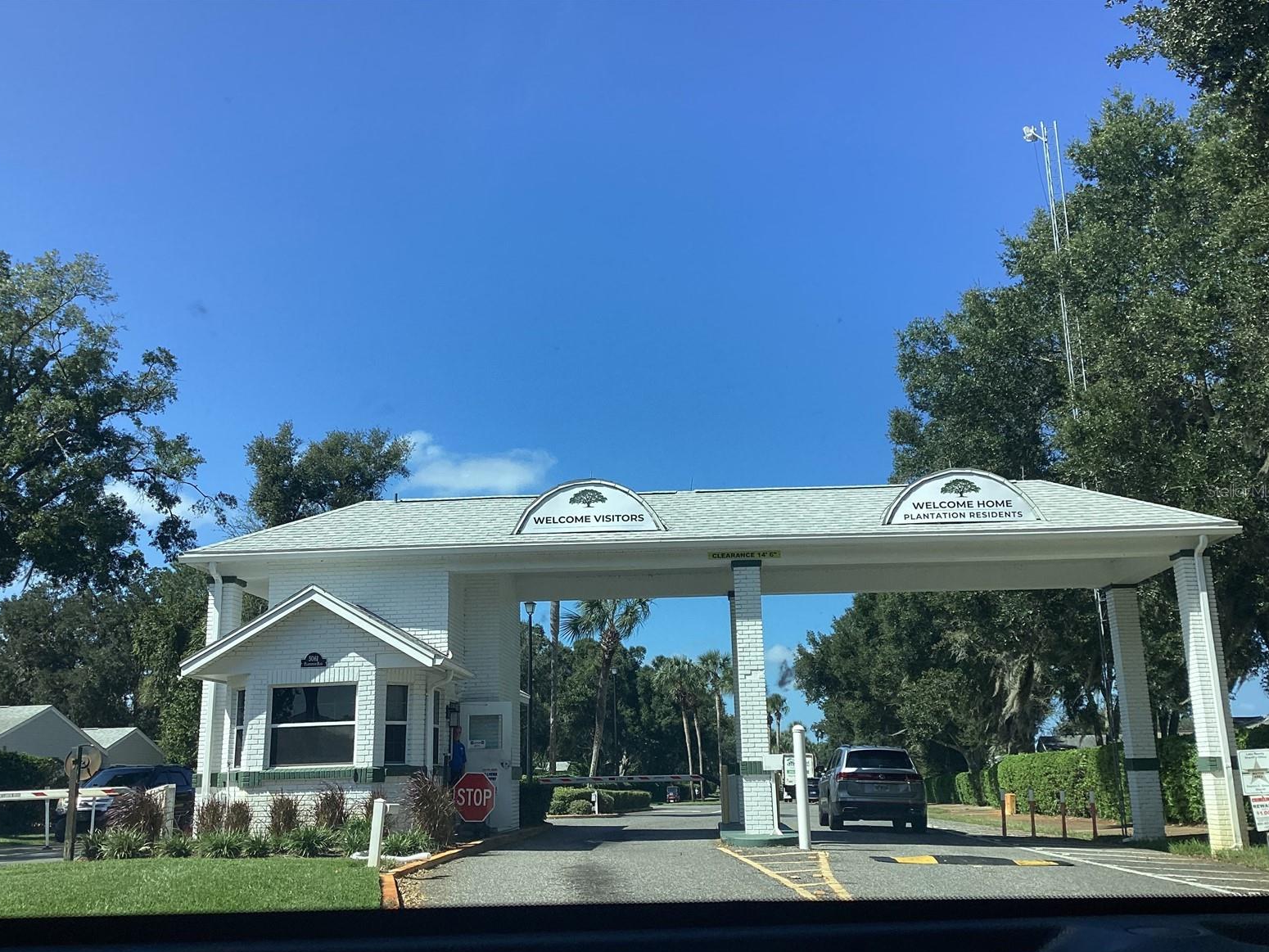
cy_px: 490
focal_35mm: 32
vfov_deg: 44.2
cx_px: 629
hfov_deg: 56.8
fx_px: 1173
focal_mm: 3.3
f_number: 2.4
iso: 25
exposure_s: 1/886
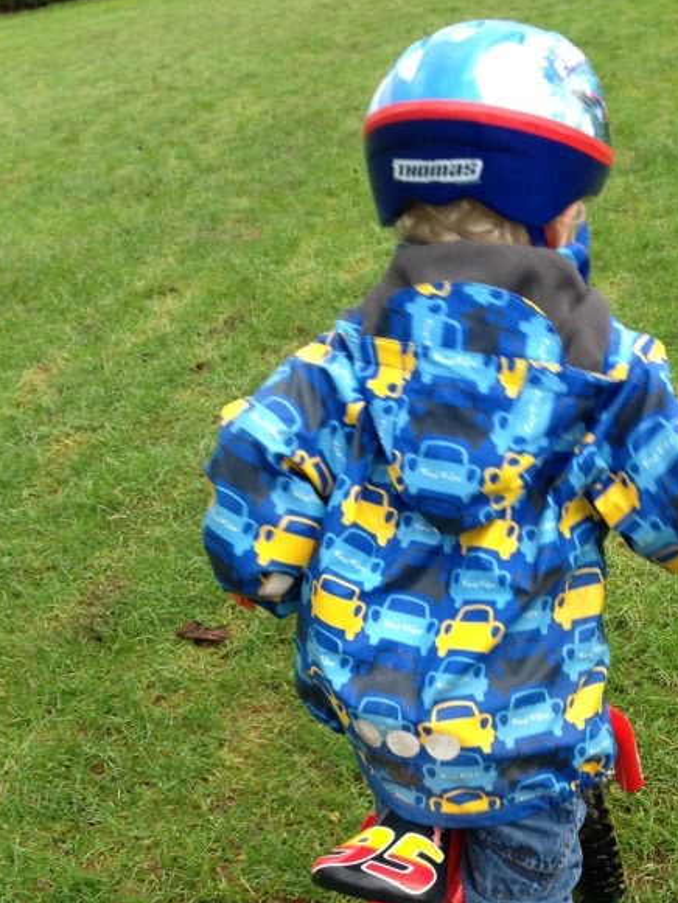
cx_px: 432
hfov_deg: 27.4
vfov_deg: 35.2
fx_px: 1384
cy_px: 697
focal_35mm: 53
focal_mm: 4.12
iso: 80
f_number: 2.4
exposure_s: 1/120
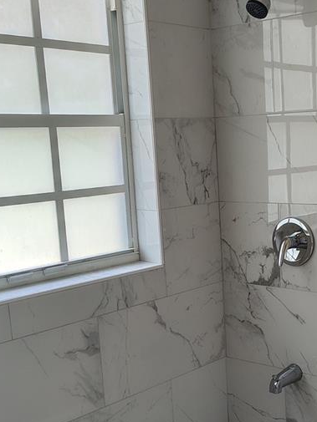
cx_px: 261
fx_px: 696
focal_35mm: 57
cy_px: 286
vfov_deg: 33.4
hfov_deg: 25.2
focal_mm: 5.56
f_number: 1.8
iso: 100
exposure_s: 1/138
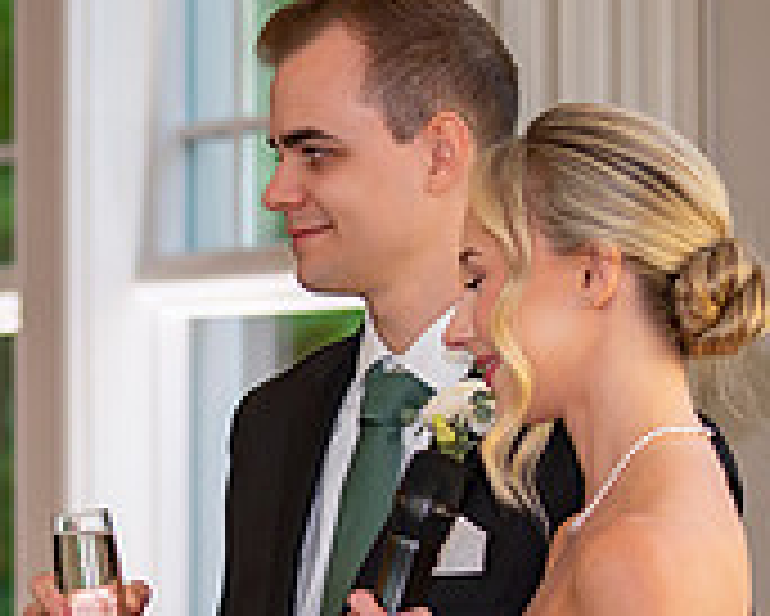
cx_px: 351
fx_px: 6248
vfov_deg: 5.6
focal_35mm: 274
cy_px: 459
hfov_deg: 7.1
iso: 800
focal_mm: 85
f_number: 2.8
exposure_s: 1/320
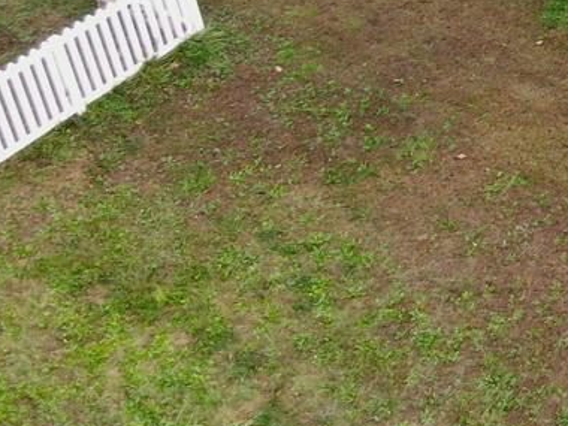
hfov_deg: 15.4
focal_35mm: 101
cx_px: 1154
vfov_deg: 13.1
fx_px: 1657
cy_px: -354
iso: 110
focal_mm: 4.39
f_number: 2.8
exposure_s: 1/160
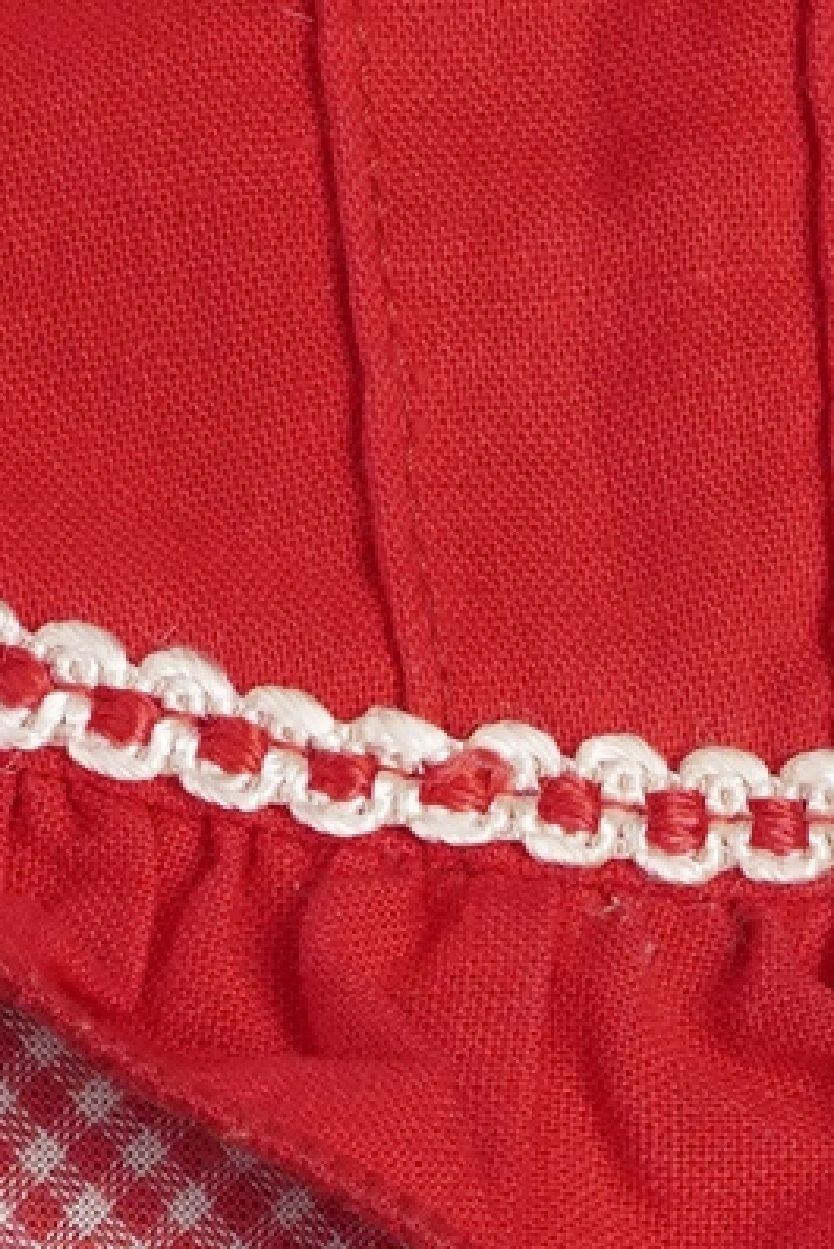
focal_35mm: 348
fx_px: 12082
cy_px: 1630
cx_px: 456
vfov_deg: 5.9
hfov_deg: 4.0
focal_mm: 32
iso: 400
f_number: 8
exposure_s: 1/50
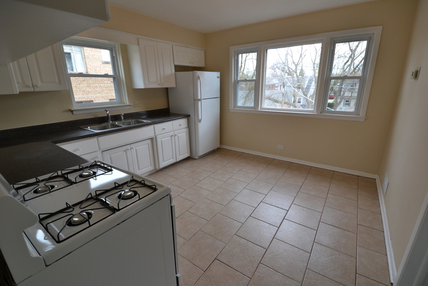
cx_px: 214
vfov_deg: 77.4
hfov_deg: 100.4
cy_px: 143
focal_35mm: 15
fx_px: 178
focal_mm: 10
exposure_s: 1/60
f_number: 5.6
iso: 220
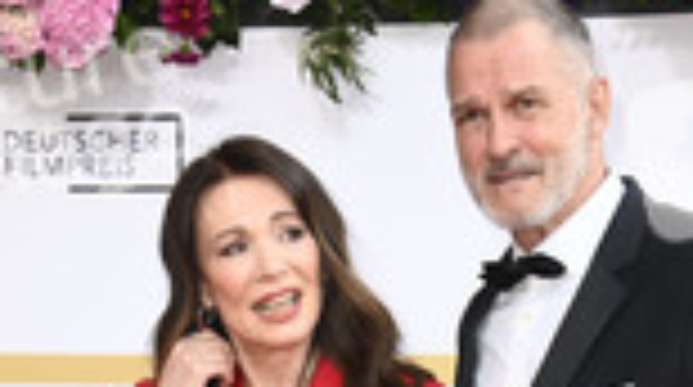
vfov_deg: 6.9
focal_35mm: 169
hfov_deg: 12.7
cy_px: 810
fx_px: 3100
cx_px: 450
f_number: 5.6
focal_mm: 62
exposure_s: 1/250
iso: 640
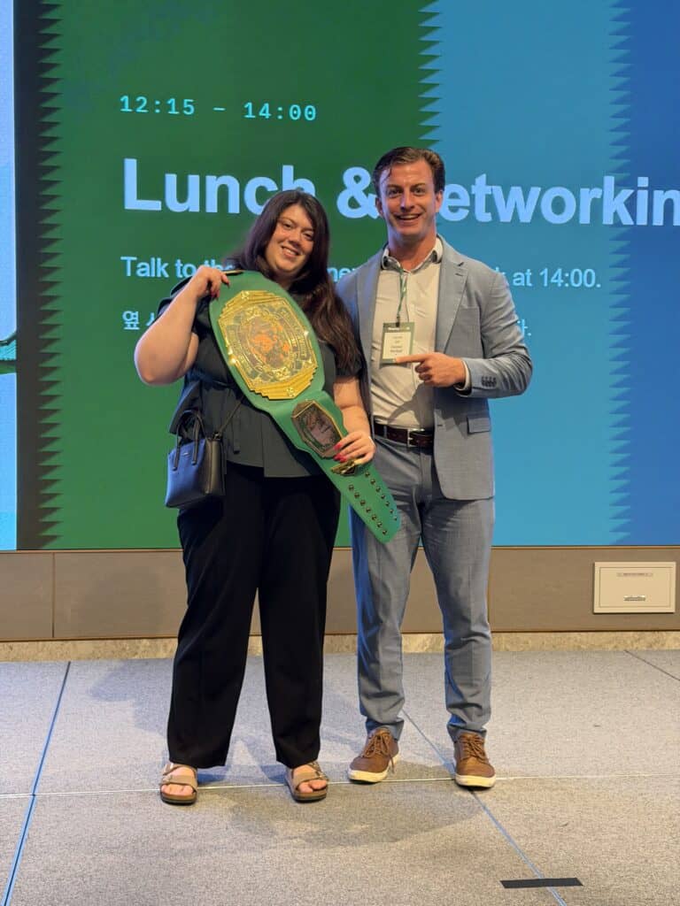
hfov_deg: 30.3
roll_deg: +0.5
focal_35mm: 48
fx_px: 1257
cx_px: 340
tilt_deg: -1.0
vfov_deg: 39.7
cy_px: 453
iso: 250
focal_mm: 6.76
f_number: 1.78
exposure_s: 1/41
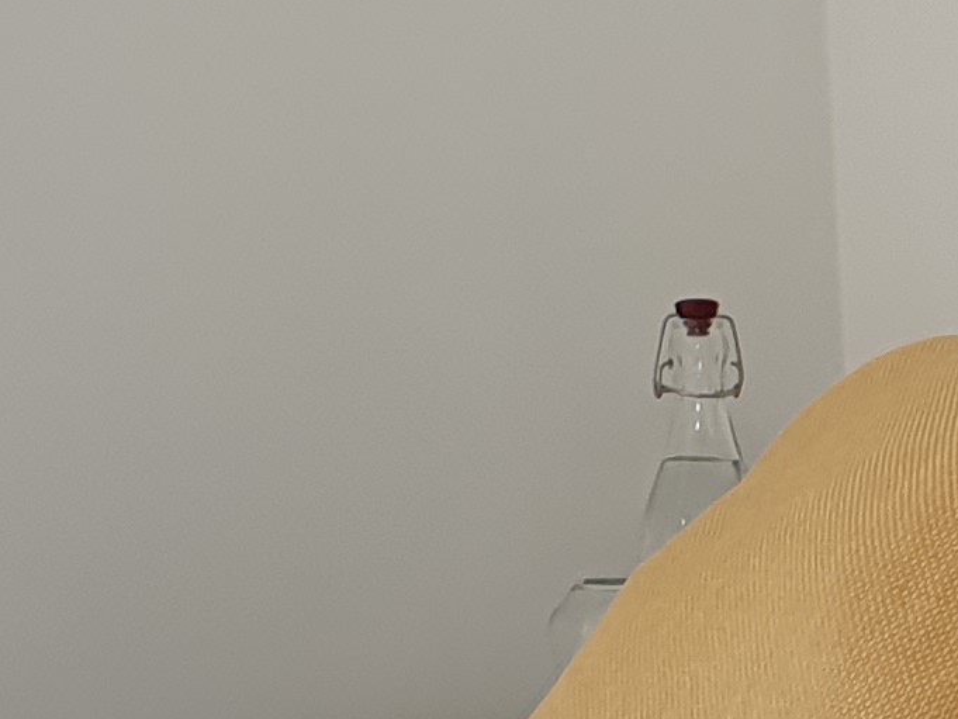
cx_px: 1722
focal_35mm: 154
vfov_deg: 9.6
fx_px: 4263
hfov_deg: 11.8
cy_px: 598
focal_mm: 4.32
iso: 50
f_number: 2.4
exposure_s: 1/100
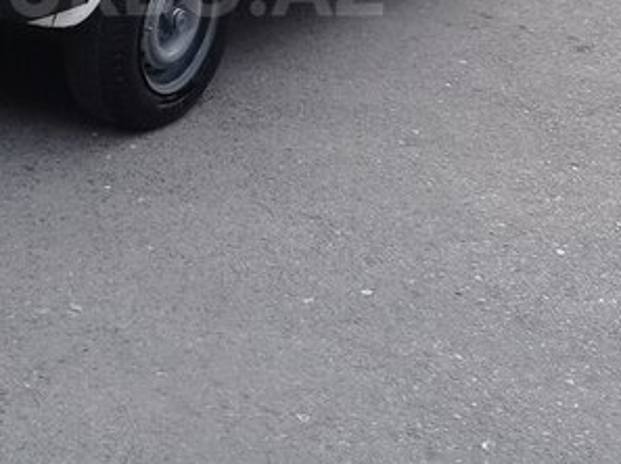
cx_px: 169
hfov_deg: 27.9
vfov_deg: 20.5
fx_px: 1236
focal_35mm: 69
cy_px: -16
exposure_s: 1/100
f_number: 2.2
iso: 80
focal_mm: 3.3
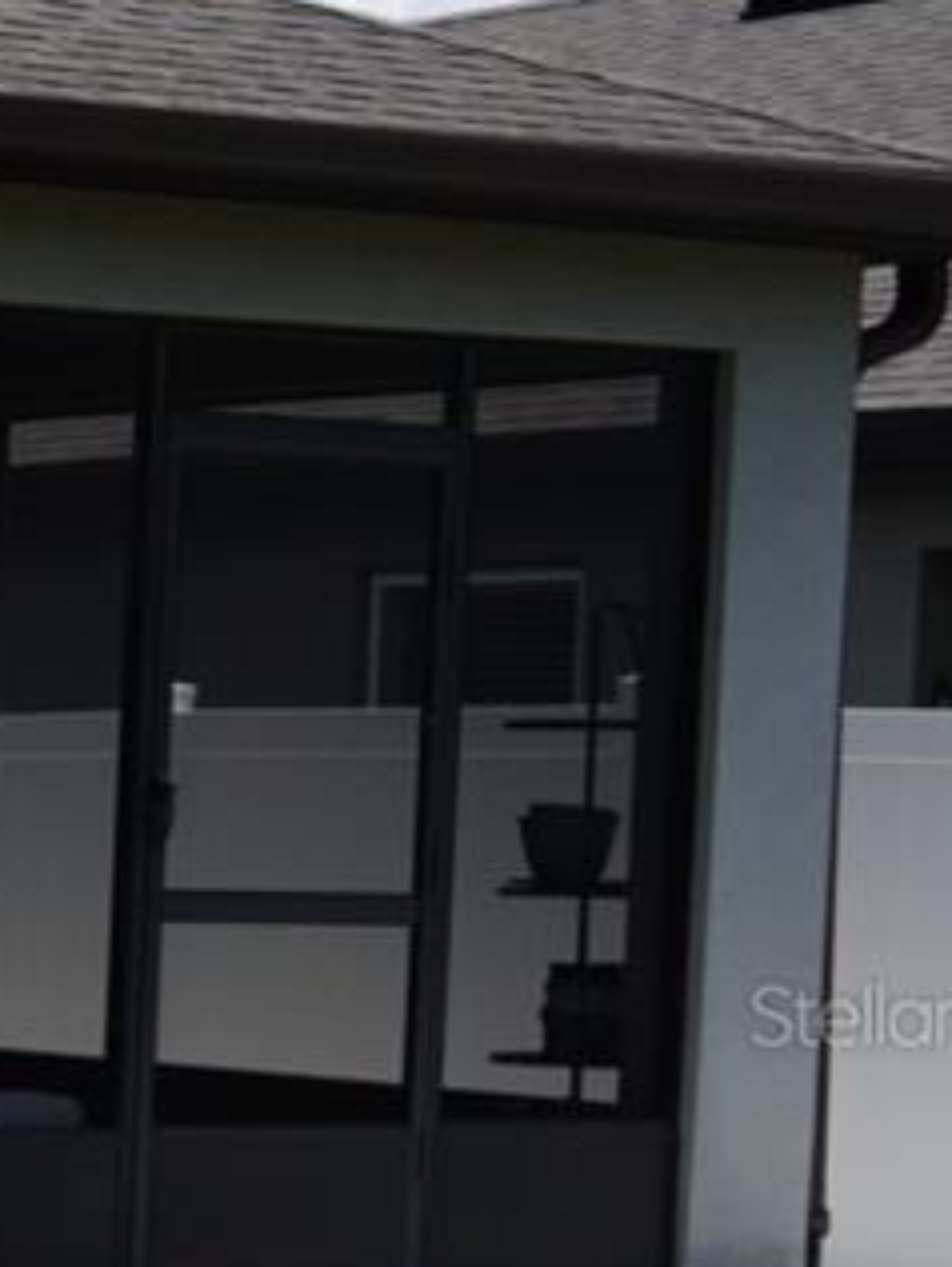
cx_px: -2076
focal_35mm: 136
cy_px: 1013
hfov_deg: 8.7
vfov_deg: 14.4
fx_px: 4984
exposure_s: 1/640
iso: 100
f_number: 5.6
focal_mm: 28
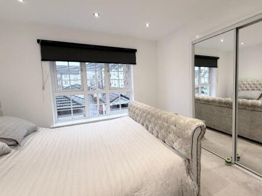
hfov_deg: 90.3
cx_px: 152
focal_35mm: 17
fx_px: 129
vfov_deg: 74.7
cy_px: 92
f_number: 2.2
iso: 200
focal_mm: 2.22
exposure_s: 1/100
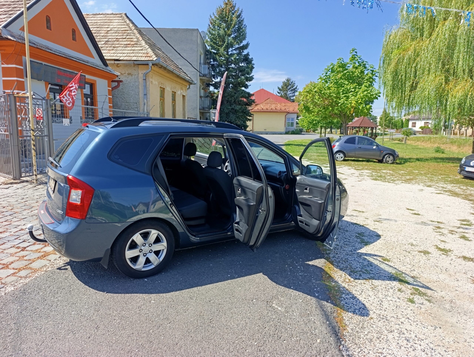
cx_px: 237
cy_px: 178
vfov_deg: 59.0
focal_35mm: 23
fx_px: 315
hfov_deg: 73.8
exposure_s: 1/431
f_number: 1.6
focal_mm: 6.14
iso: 50
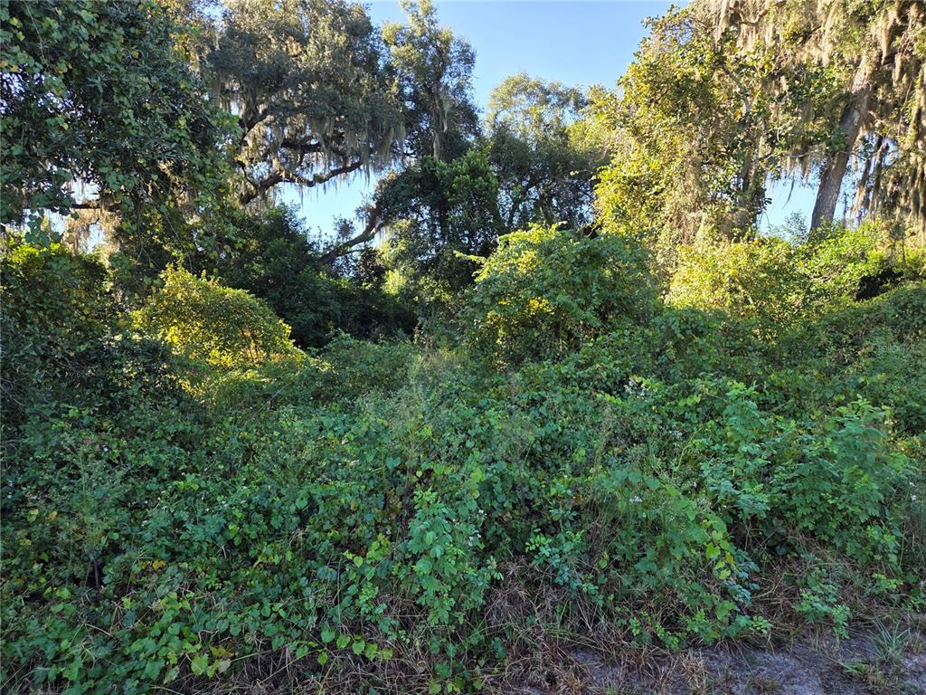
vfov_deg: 58.9
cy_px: 348
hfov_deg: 73.9
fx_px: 615
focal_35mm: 23
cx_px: 463
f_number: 1.8
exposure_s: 1/960
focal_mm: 5.4
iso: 80
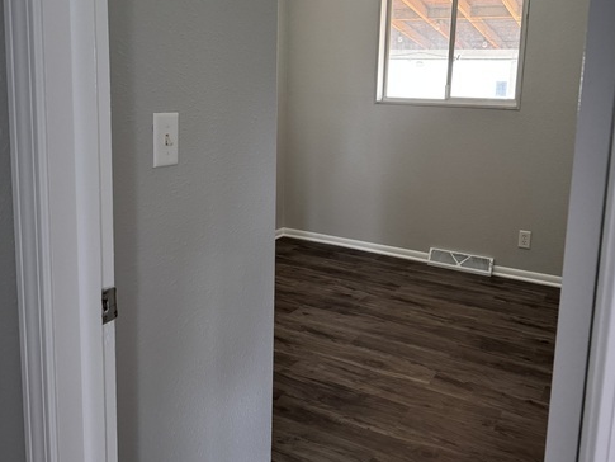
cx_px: 312
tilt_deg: -8.7
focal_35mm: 33
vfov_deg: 42.6
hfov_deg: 55.3
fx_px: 586
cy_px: 171
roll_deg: -2.0
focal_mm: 6.76
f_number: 1.78
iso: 400
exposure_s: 1/60
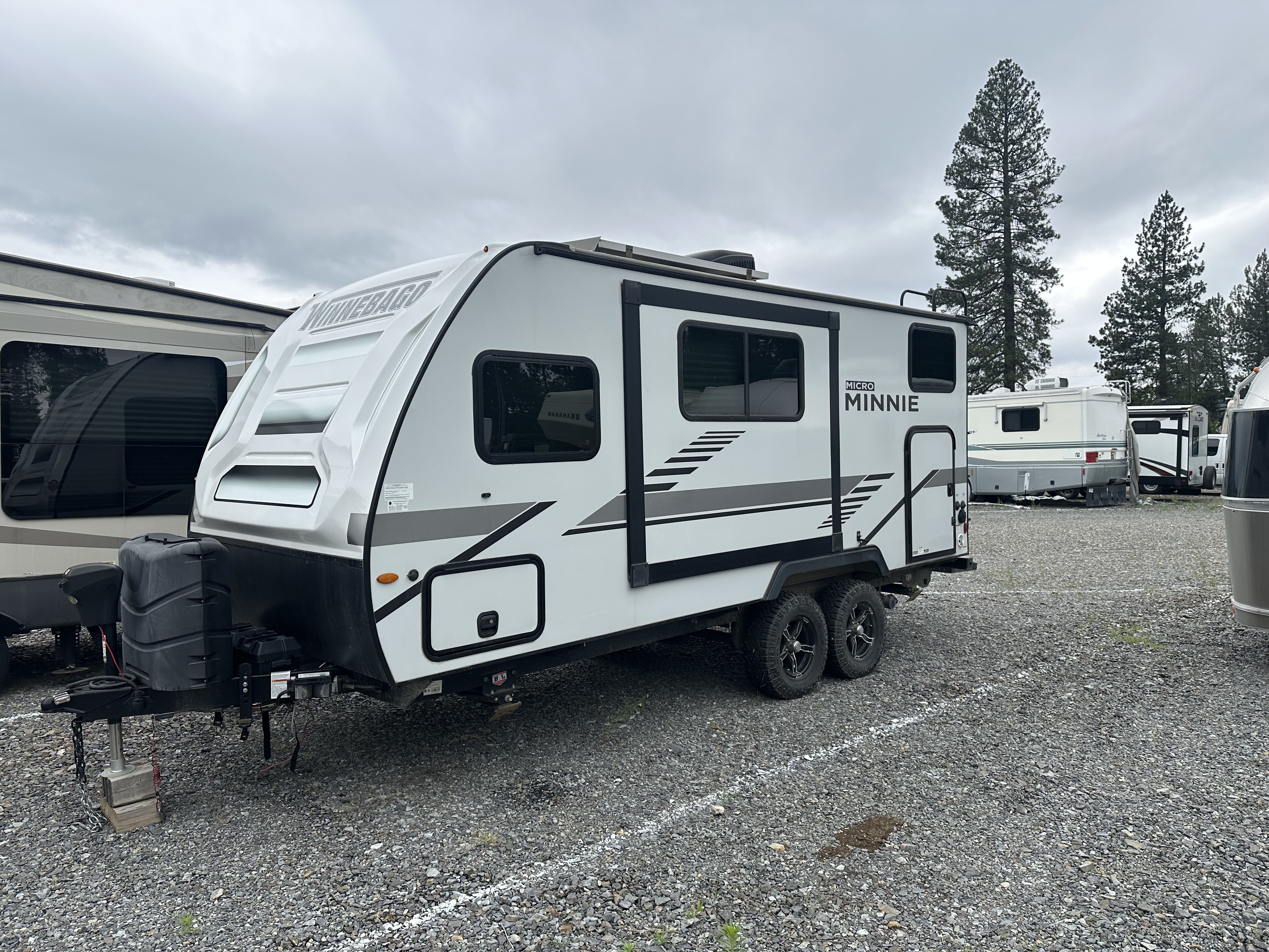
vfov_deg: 56.8
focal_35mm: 24
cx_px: 634
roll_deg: +0.4
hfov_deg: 71.6
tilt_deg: -0.9
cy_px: 476
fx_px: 880
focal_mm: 6.86
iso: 80
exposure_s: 1/1119
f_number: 1.78
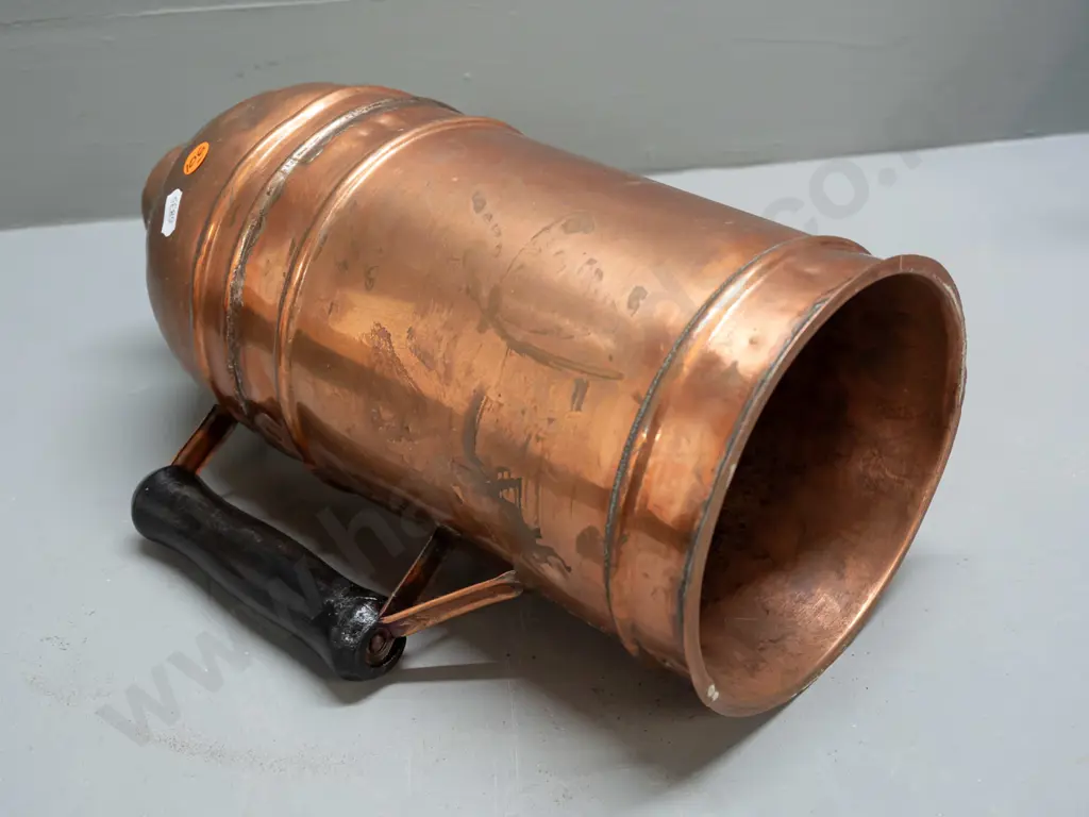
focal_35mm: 46
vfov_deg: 31.5
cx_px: 544
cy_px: 408
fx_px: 1447
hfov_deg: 41.2
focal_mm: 23
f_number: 5
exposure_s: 1/60
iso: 2500
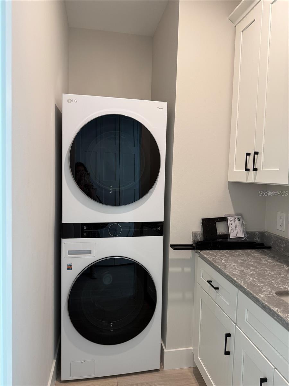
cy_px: 193
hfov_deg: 56.8
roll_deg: -1.6
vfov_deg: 71.6
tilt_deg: -3.6
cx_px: 144
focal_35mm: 24
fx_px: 267
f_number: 1.78
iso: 125
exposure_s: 1/60
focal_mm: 6.76
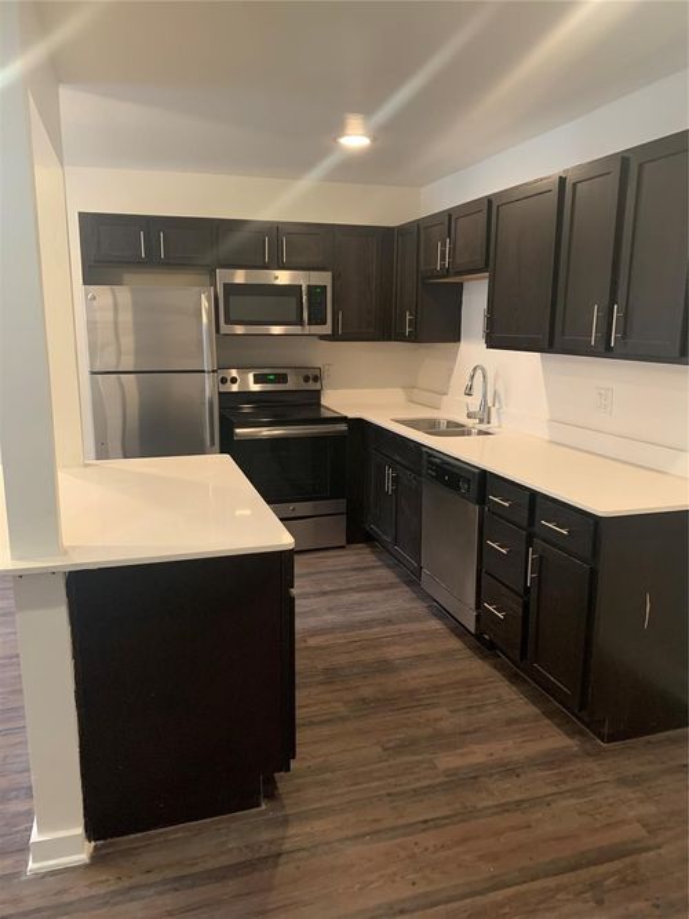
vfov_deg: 67.3
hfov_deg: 53.0
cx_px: 344
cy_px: 460
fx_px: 690
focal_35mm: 26
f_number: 1.8
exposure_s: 1/40
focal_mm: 4.25
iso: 400
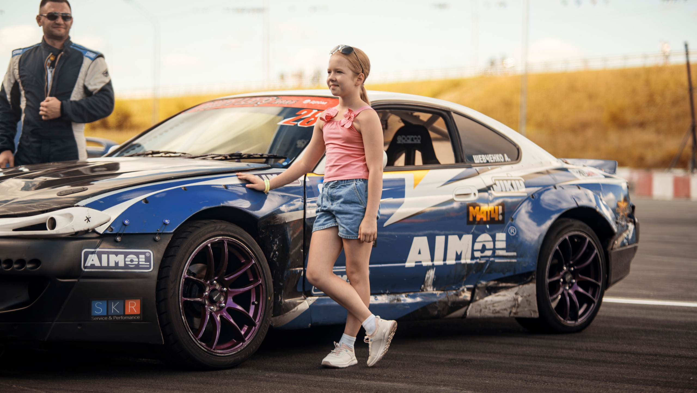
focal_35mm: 89
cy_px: 196
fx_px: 1646
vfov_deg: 13.6
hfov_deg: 23.9
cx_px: 348
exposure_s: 1/200
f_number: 1.8
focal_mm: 85
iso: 100
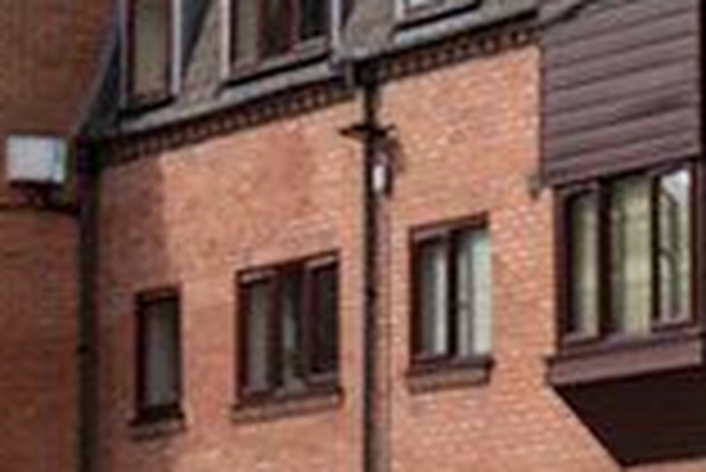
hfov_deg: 7.8
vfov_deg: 5.3
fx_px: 5084
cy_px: 573
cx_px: -454
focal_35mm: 259
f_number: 4
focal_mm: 70
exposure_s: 1/1000
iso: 160
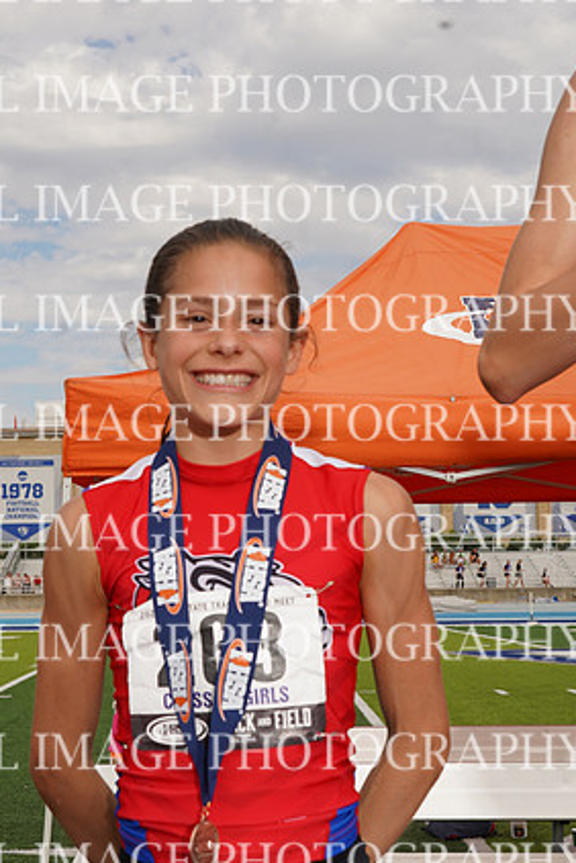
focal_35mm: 59
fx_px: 1416
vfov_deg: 33.9
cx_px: 195
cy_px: 477
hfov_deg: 22.9
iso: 100
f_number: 10
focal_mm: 43
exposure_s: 1/250
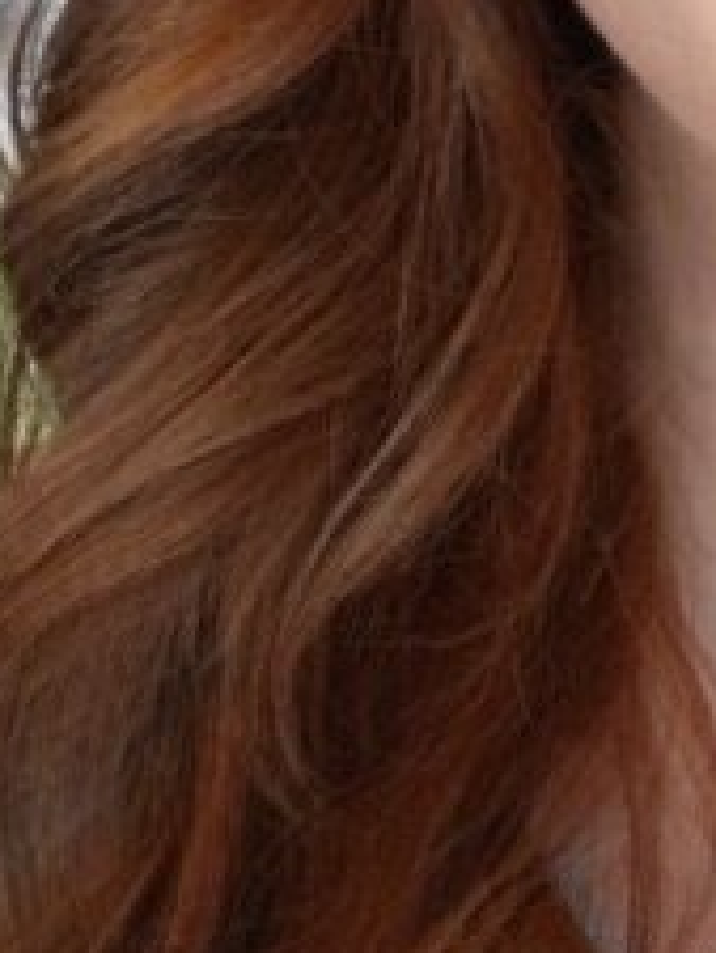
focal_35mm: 345
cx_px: 1313
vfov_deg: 5.7
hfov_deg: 4.3
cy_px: 906
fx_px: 9506
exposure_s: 1/160
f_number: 4
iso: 200
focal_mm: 50
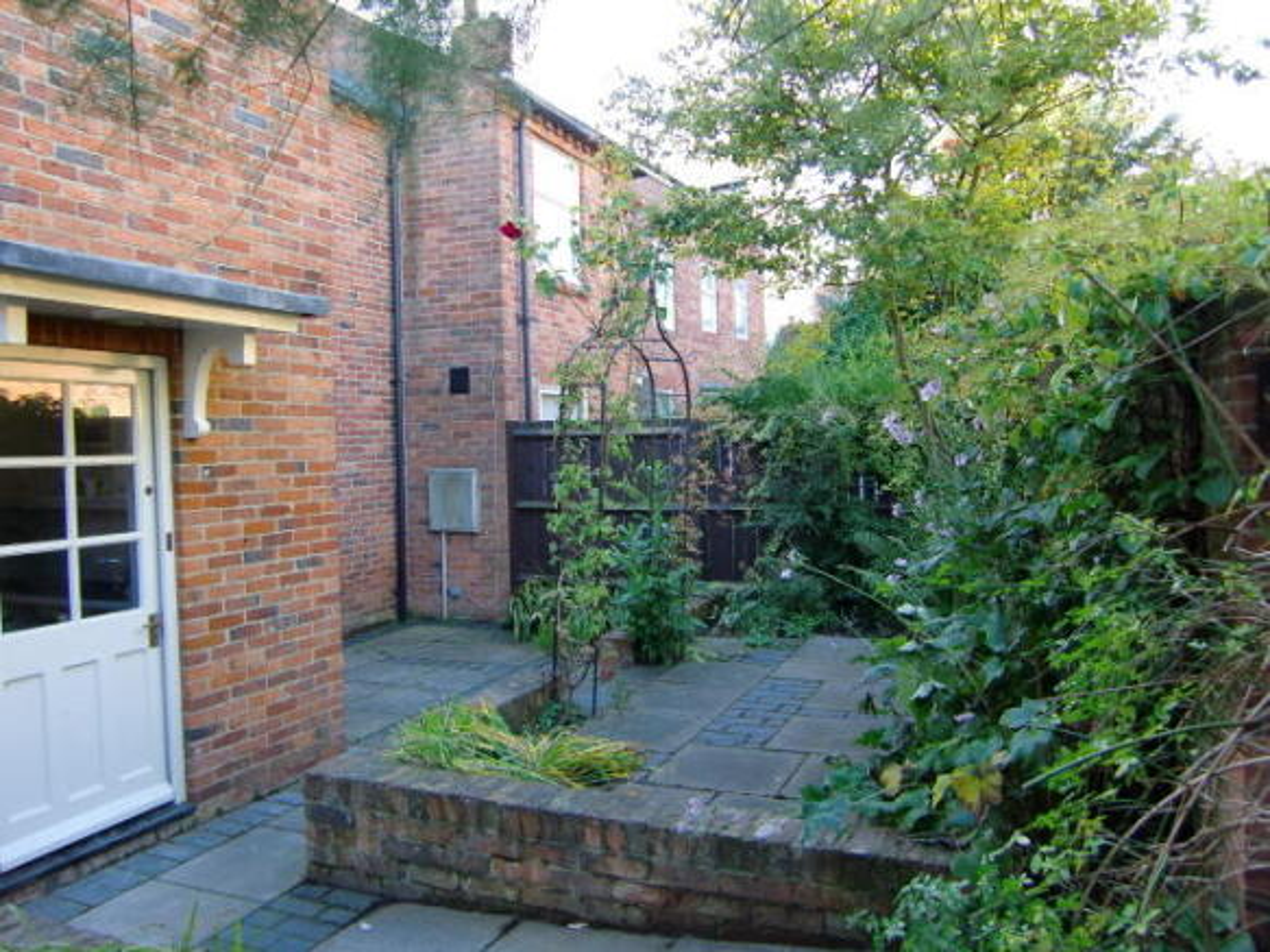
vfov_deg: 49.7
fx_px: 1027
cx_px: 635
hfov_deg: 63.5
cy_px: 476
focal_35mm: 28
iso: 80
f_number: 2.6
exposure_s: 1/60
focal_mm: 4.9
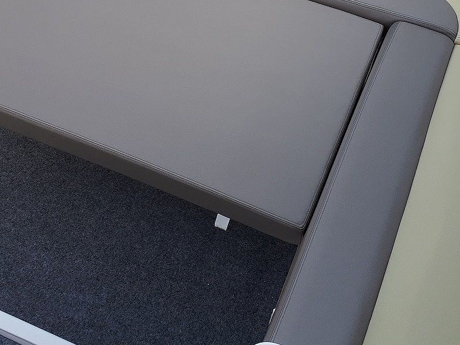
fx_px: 691
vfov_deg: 27.1
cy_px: 35
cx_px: 233
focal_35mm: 52
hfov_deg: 36.8
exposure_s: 1/234
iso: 40
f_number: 1.9
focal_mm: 3.6
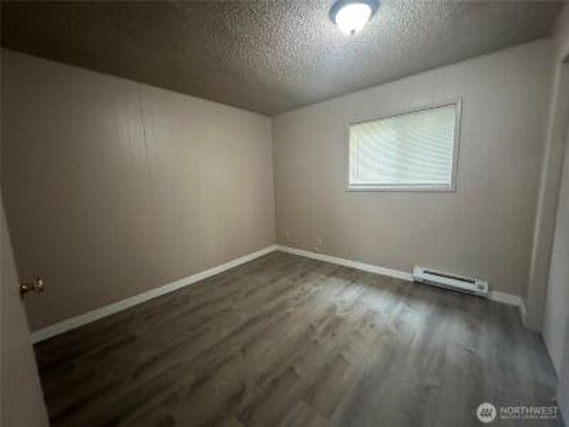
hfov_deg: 102.1
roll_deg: +2.4
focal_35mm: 14
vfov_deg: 85.7
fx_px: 230
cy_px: 214
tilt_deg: -6.9
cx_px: 284
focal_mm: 2.22
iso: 800
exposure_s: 1/60
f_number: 2.2
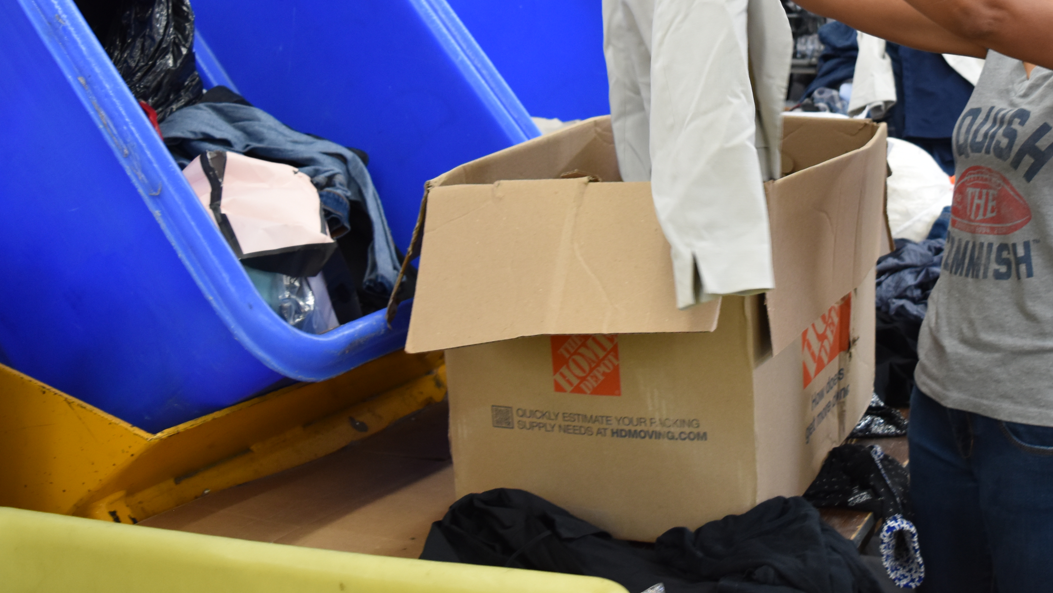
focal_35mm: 50
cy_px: 93
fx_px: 1396
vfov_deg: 23.5
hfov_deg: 40.3
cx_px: 778
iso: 640
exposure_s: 1/60
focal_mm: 20
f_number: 4
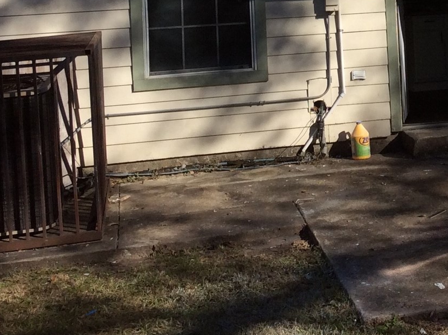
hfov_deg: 24.1
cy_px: -57
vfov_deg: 17.8
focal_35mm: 79
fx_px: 1021
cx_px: 395
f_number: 2.4
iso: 32
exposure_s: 1/2288
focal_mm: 3.3
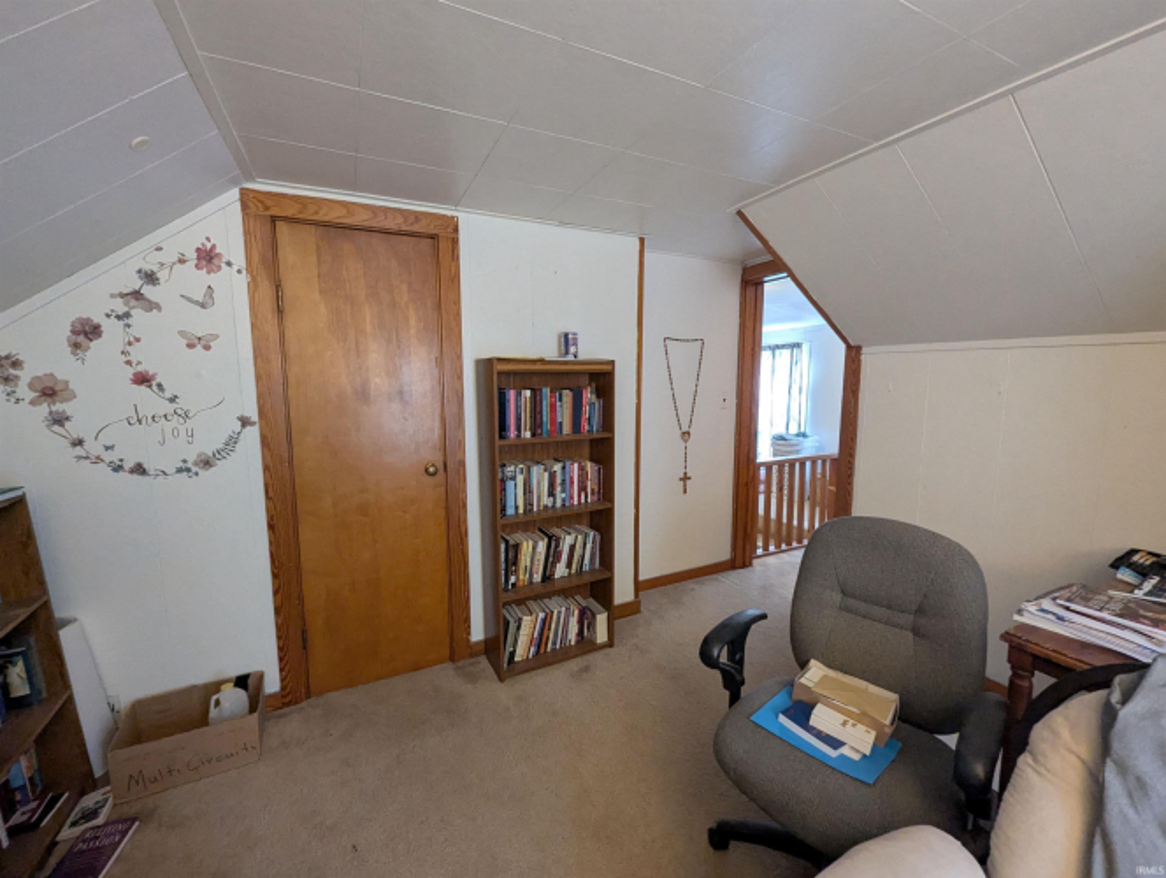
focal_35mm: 13
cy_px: 439
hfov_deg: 106.1
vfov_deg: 90.1
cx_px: 583
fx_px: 439
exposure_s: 1/24
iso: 318
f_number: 2.2
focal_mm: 1.95
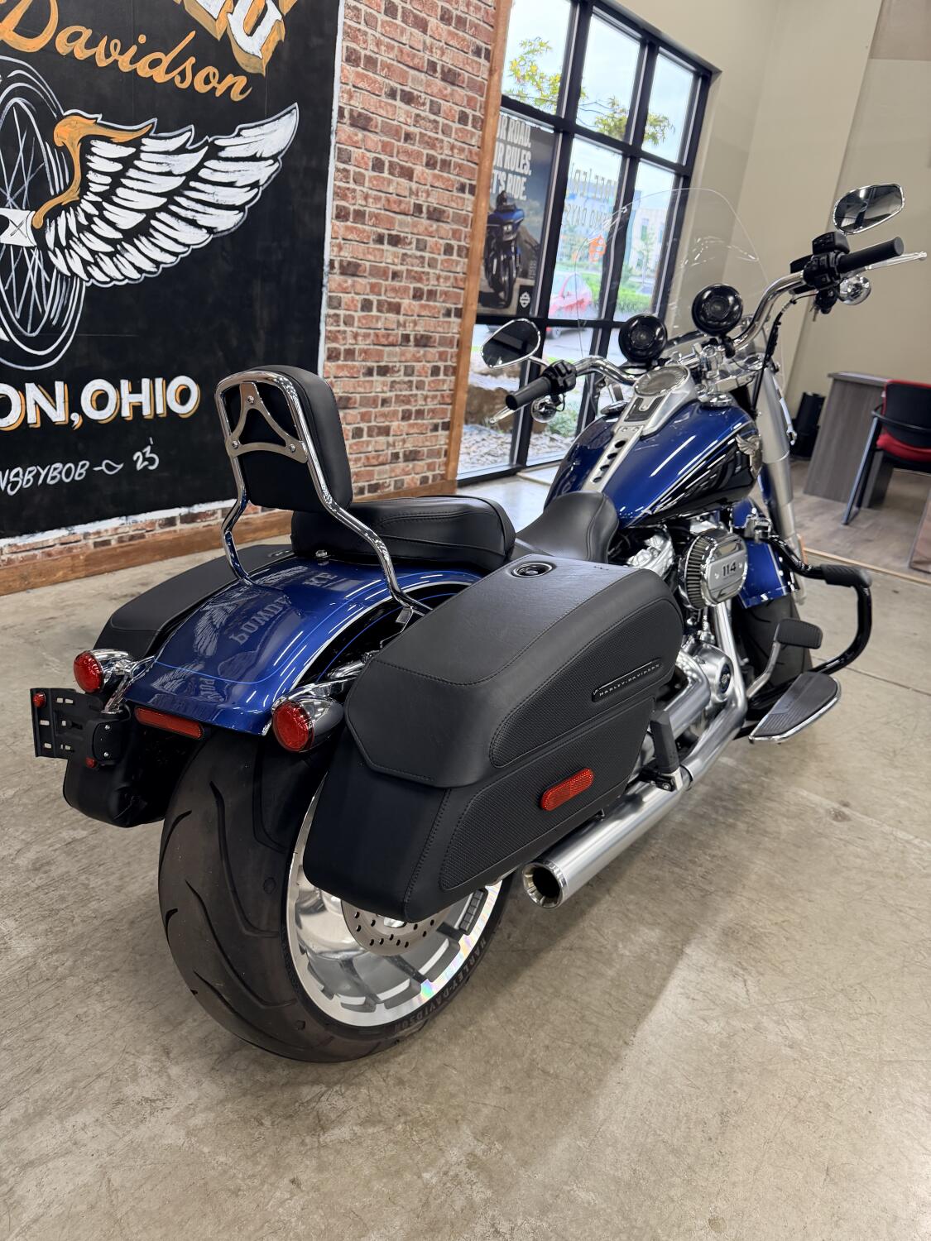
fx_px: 861
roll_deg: -7.5
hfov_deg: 56.8
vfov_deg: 71.6
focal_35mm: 24
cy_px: 620
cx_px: 466
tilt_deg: -22.4
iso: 200
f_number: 1.78
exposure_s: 1/60
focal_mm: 6.76
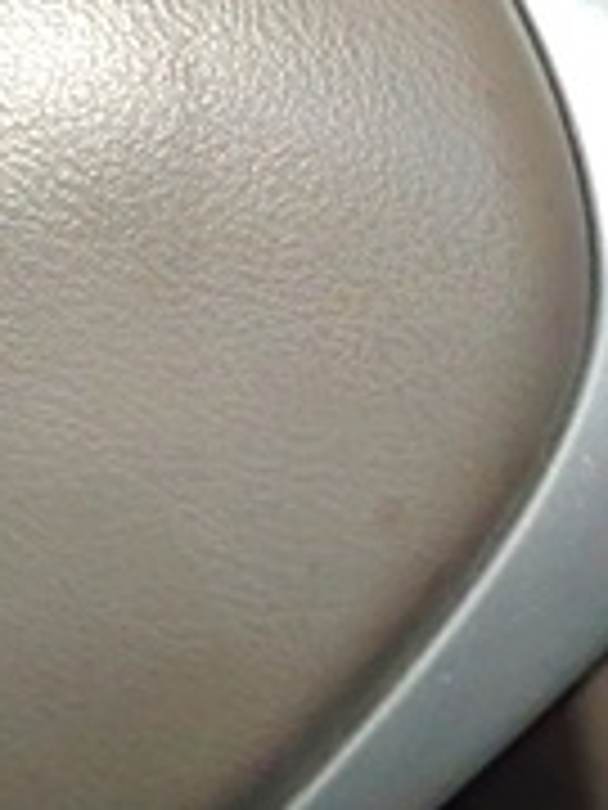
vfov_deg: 28.3
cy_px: -119
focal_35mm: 61
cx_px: -151
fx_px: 1429
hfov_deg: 21.9
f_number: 1.75
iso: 7360
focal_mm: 5.25
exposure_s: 1/333
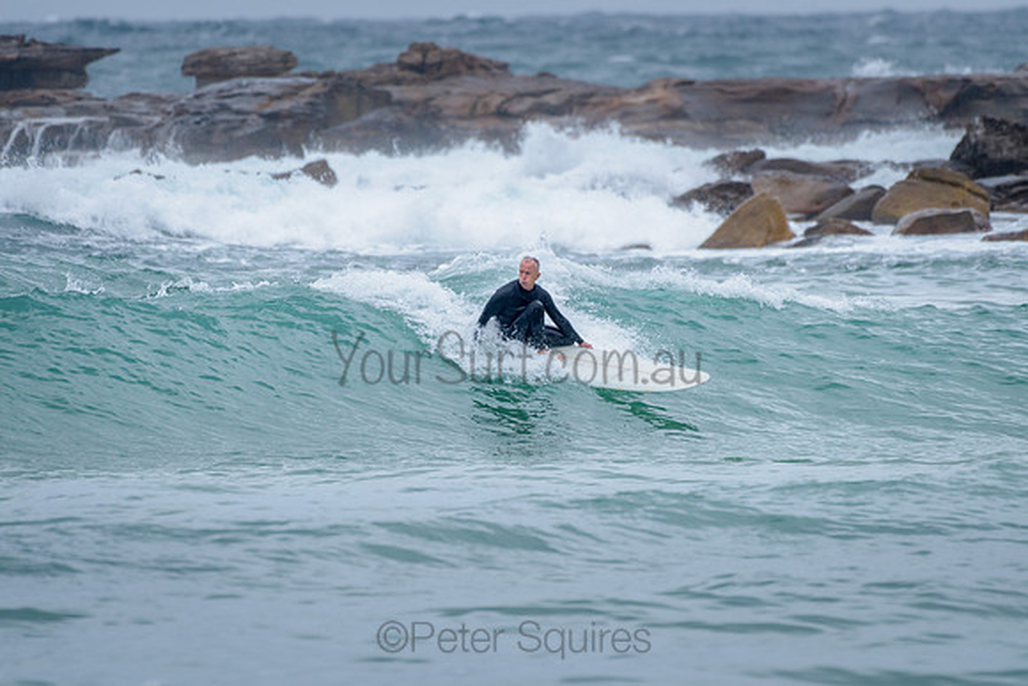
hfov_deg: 3.4
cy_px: 314
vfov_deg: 2.2
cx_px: 539
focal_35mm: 613
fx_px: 17514
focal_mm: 500
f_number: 5.6
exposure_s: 1/800
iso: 360
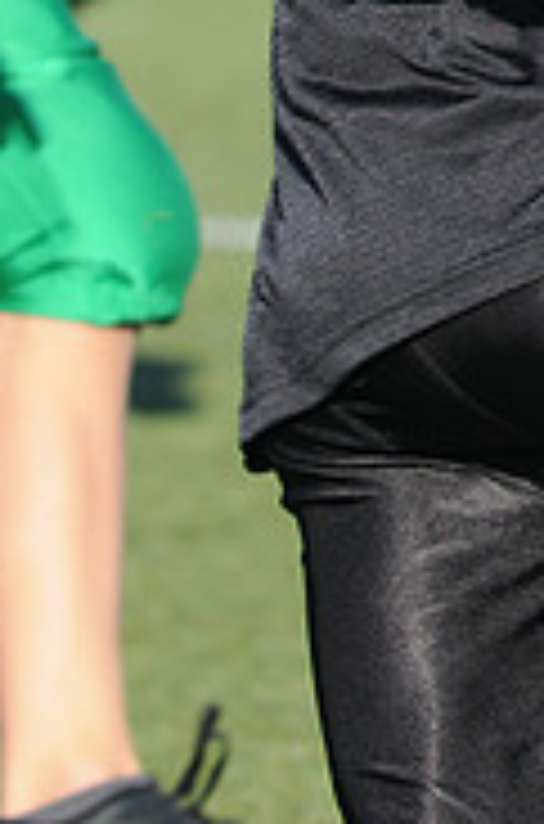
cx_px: 731
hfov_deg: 1.0
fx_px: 32551
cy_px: -356
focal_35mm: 1428
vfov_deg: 1.4
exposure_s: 1/500
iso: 200
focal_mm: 300
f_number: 7.1
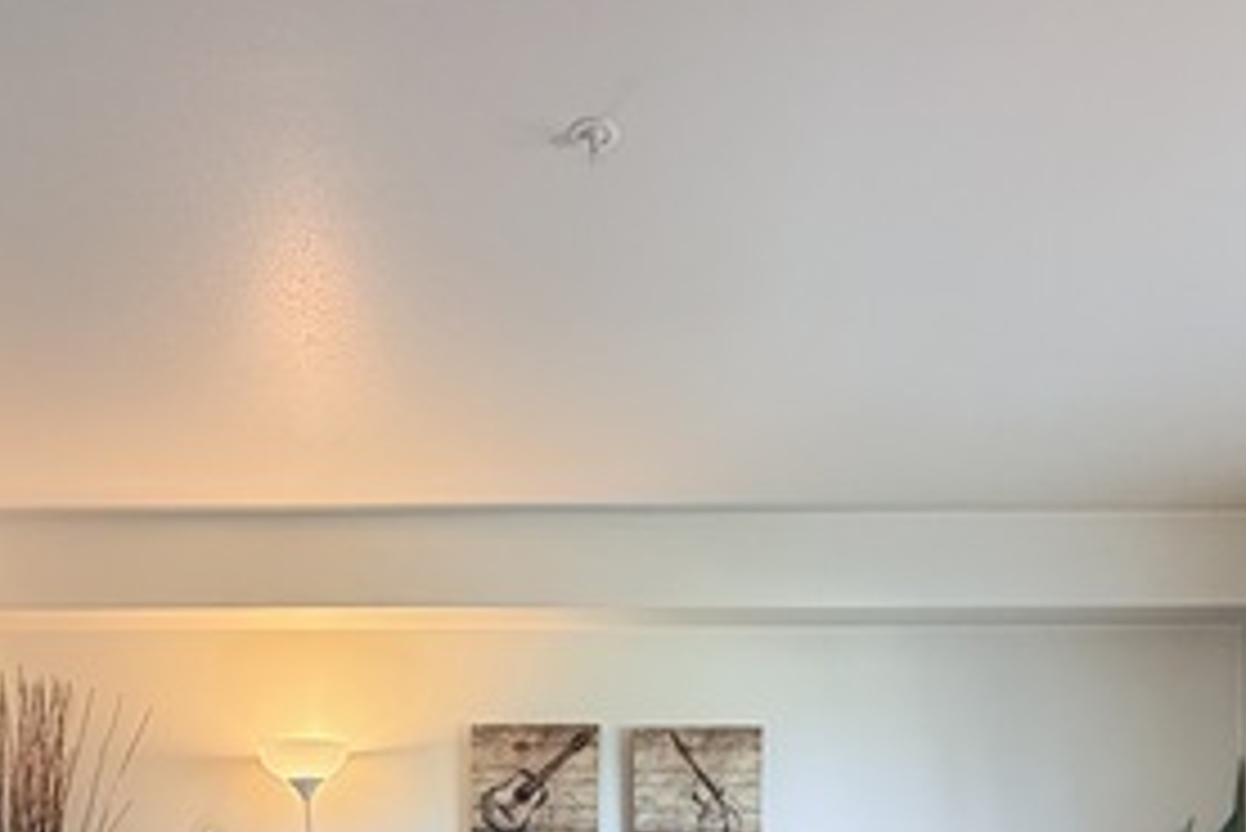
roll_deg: +0.0
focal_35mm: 35
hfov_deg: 54.4
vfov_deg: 33.1
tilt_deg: -0.4
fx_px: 1212
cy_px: 917
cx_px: 596
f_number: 2.2
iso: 500
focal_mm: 2.22
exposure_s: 1/120
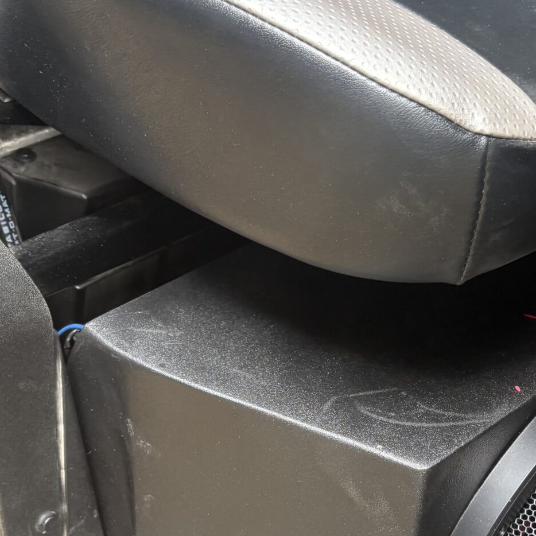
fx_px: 1104
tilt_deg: -33.9
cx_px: 348
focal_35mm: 63
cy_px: 500
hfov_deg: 27.2
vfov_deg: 26.2
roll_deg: -11.7
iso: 125
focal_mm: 5.96
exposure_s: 1/102
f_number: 1.6
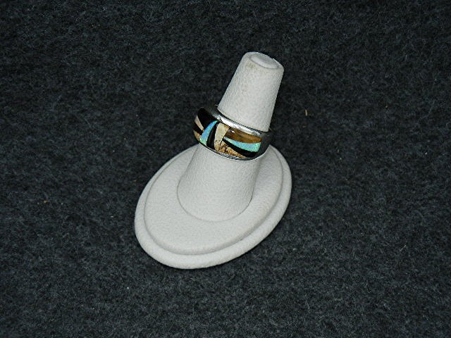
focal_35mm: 89
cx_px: 226
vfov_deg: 16.6
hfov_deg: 22.0
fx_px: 1160
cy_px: 169
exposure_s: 1/30
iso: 484
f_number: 4.4
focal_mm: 16
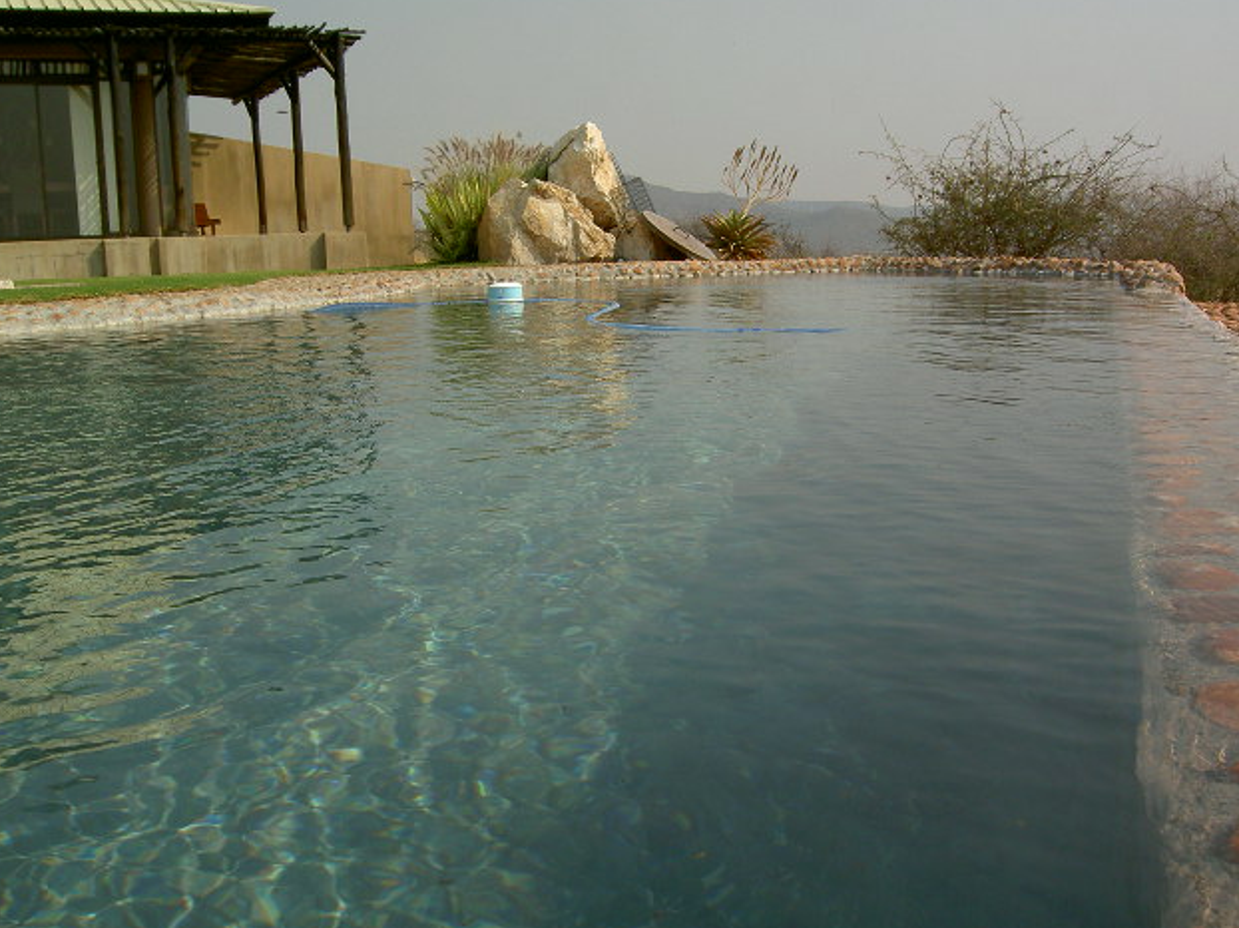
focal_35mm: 35
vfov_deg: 40.7
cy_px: 464
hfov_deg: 52.6
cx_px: 606
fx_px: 1252
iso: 50
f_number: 4.7
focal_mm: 5.6
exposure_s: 1/500
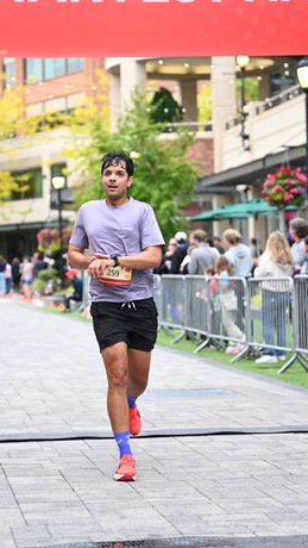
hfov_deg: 12.2
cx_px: 135
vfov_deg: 21.6
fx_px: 1436
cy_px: 251
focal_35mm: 99
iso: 1250
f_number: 2.8
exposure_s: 1/1600
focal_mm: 79
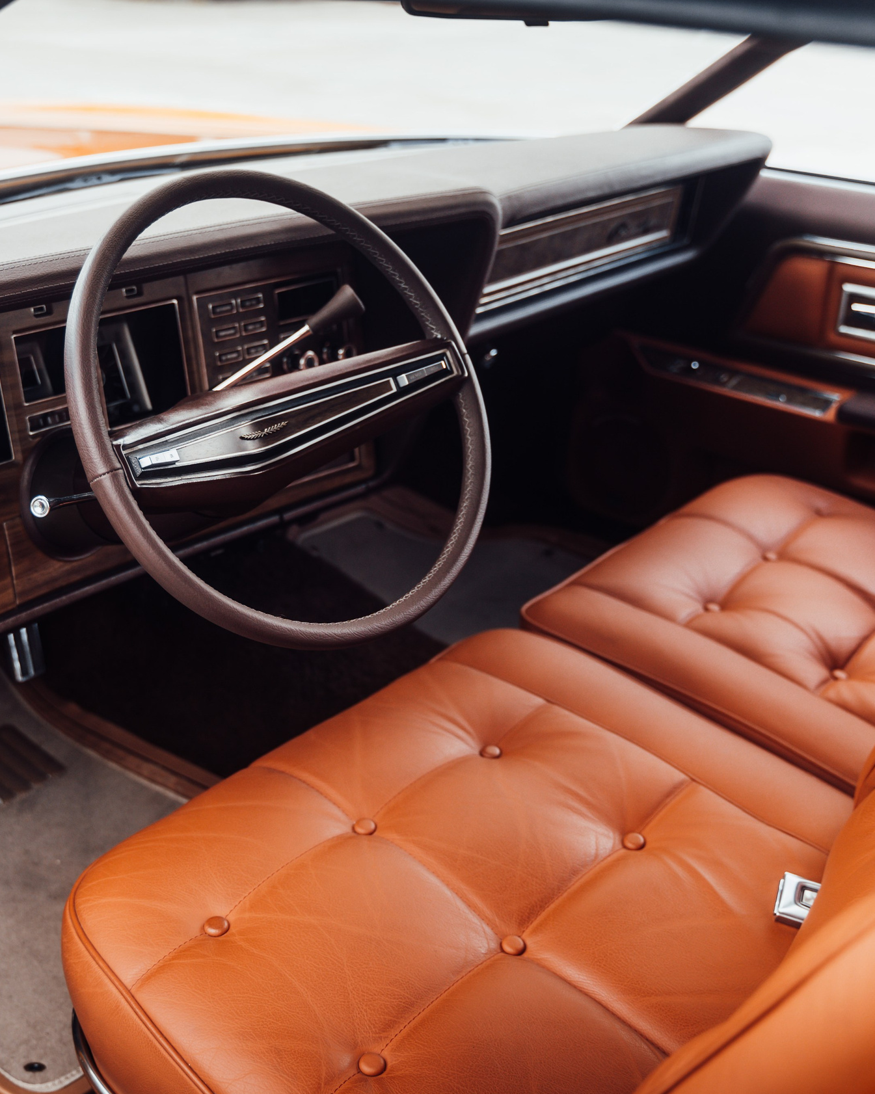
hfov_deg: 37.3
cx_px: 386
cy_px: 545
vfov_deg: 45.8
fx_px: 1295
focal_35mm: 40
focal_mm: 28
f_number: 2.8
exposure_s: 1/100
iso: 200
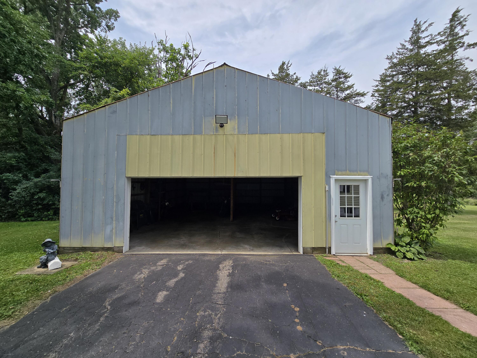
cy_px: 179
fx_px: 179
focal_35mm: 13
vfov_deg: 89.9
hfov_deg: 106.2
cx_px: 238
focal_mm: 2.2
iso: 50
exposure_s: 1/2111
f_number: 2.2
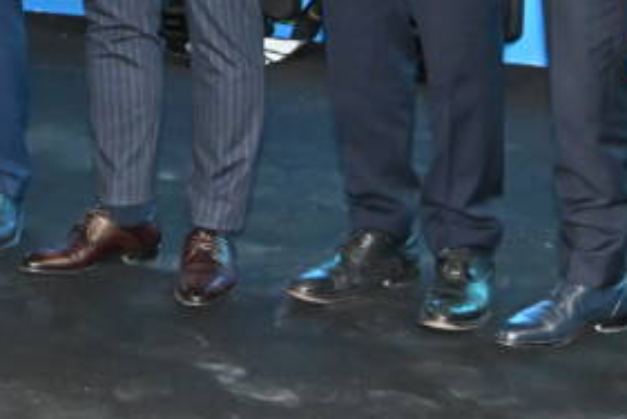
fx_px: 2232
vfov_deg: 10.2
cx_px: 245
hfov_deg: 16.0
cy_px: -288
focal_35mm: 128
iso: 2500
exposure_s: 1/125
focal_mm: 30
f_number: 6.3
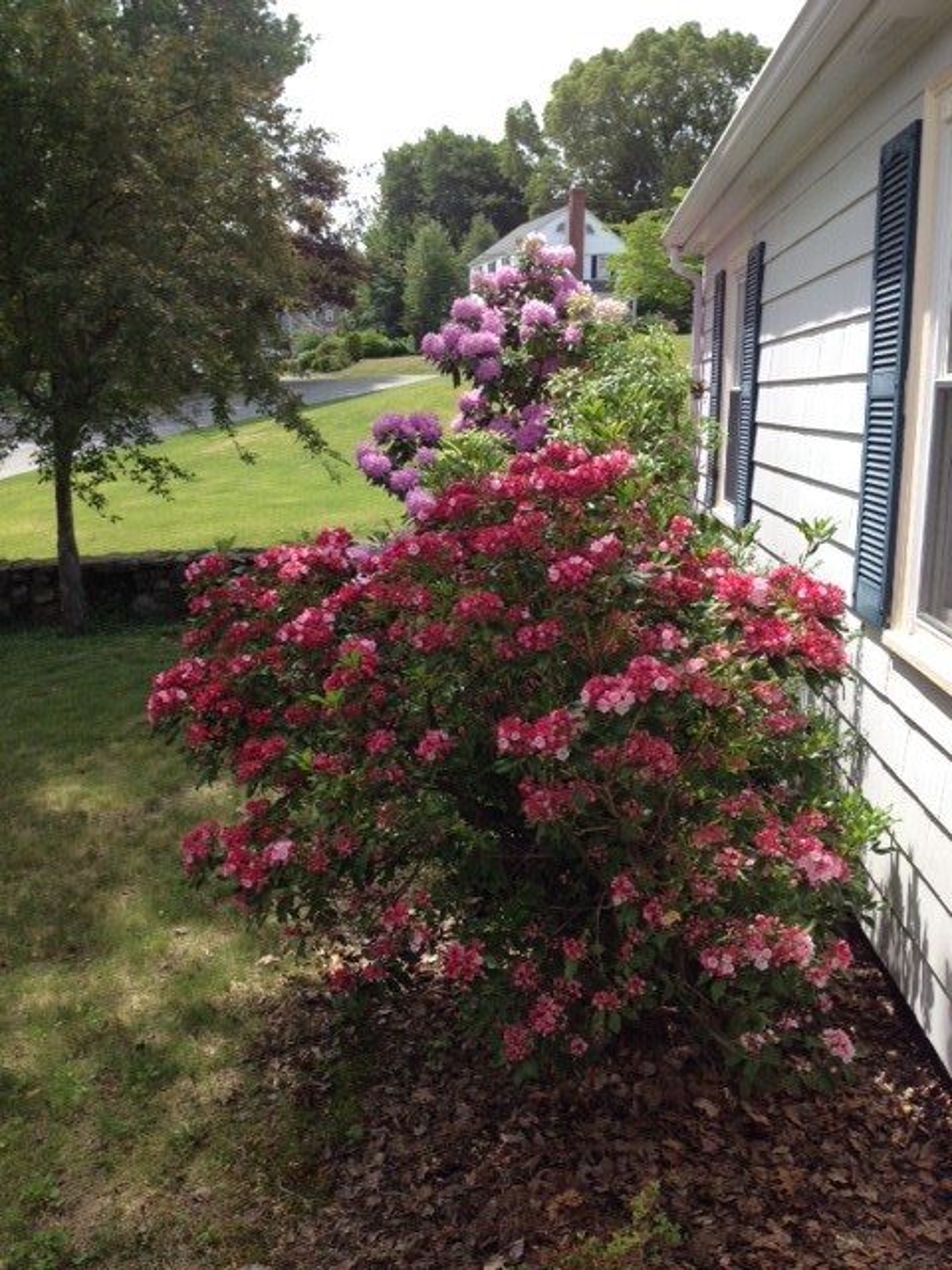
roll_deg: +0.4
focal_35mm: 35
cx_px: 476
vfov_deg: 52.6
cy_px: 635
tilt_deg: -11.4
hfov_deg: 40.7
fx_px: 1283
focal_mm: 4.28
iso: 50
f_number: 2.4
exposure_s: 1/800
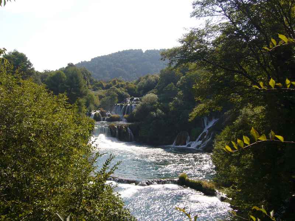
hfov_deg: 52.6
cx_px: 148
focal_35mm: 35
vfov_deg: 40.7
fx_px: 298
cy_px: 110
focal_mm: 5.8
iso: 80
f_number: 5.6
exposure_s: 1/320
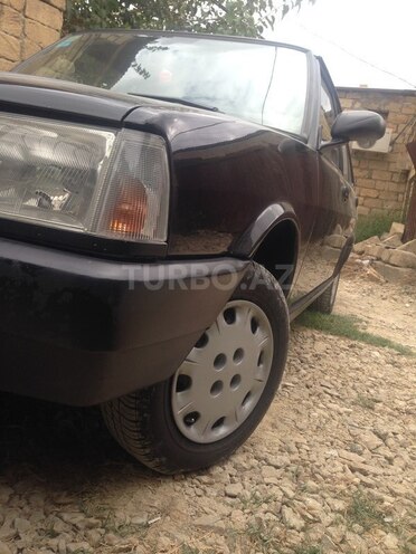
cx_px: 208
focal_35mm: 33
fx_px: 529
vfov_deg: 55.4
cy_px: 277
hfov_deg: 42.9
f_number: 2.4
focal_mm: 4.12
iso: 50
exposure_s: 1/390
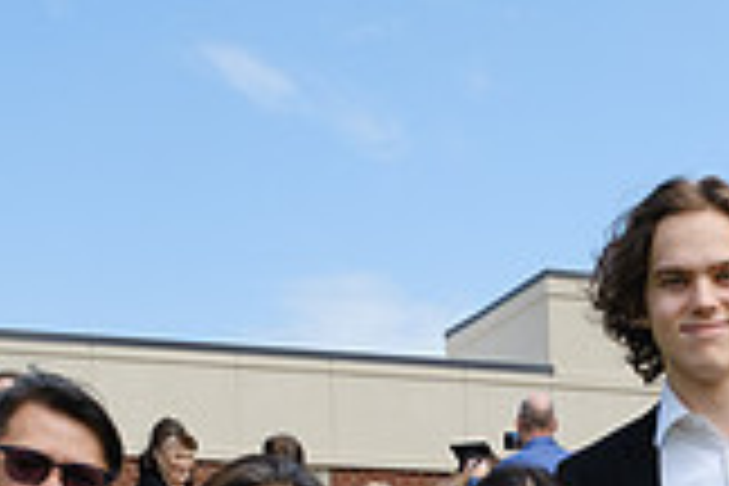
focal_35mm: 104
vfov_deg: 12.1
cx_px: 580
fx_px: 2106
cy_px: 866
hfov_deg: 19.4
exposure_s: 1/500
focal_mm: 19.4
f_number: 5.6
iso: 200
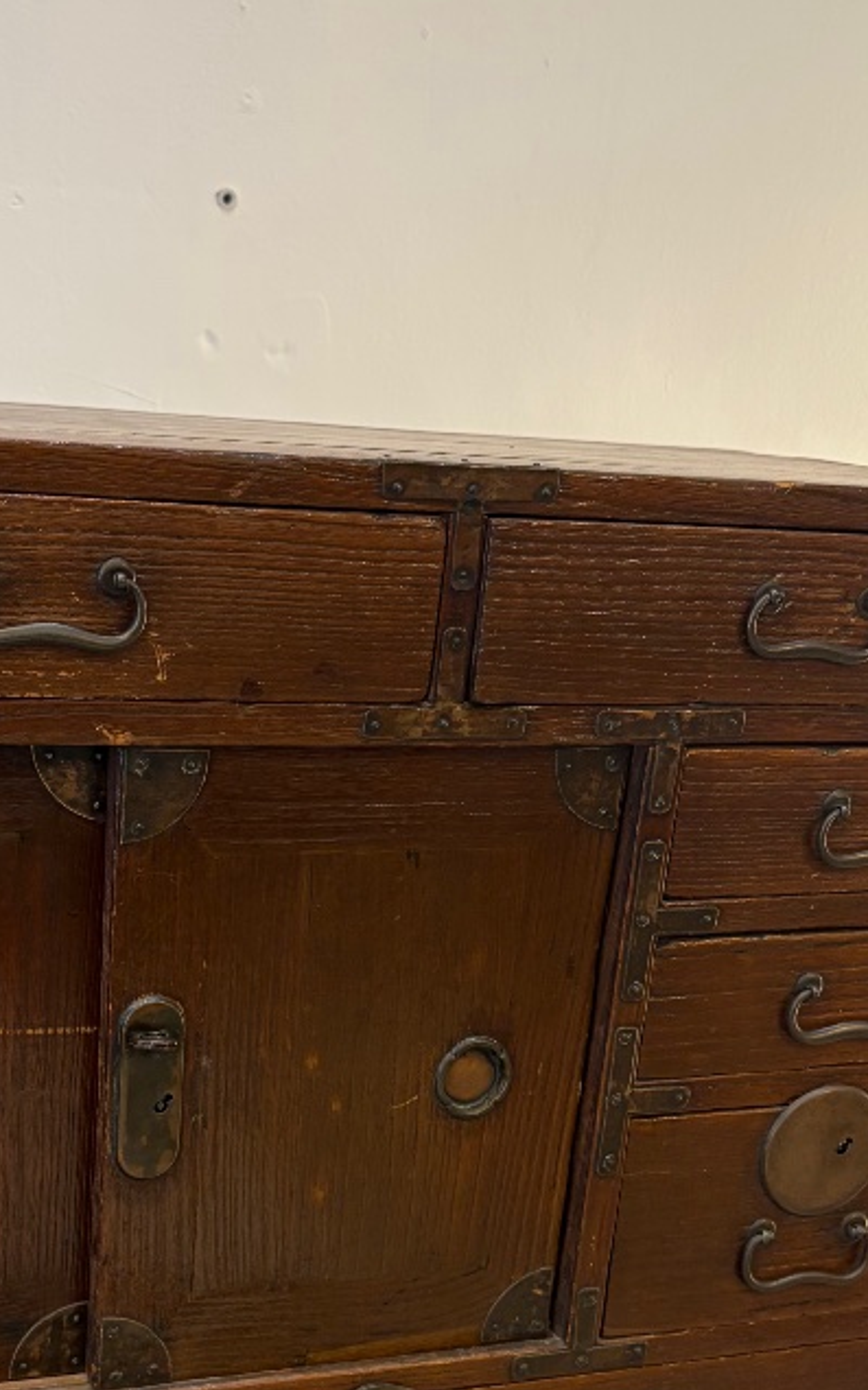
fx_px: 1970
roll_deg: -4.5
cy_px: 1095
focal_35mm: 52
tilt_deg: -20.1
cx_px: 282
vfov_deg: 37.6
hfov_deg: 24.7
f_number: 1.6
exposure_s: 1/50
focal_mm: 5.96
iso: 100
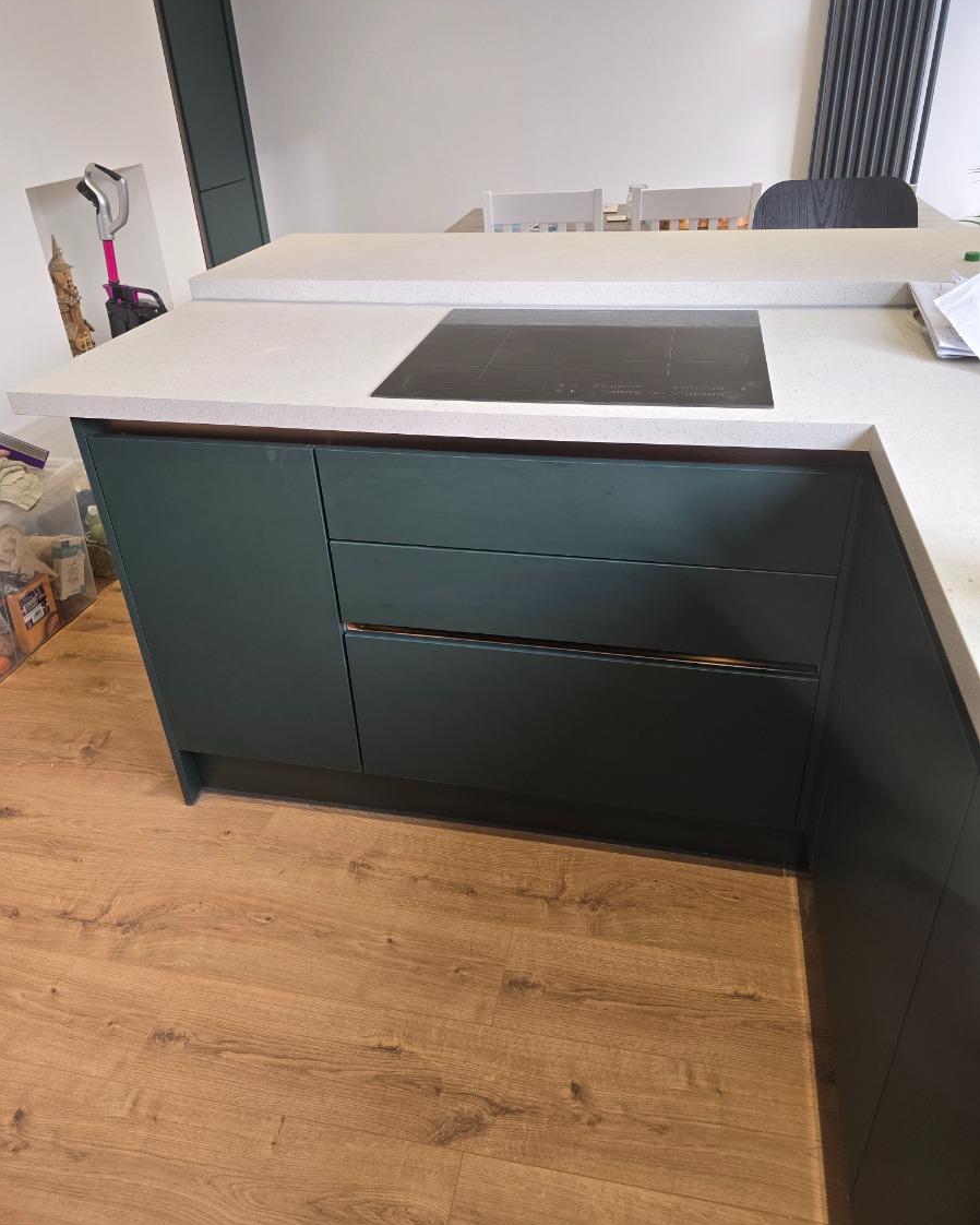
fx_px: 870
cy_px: 573
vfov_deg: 70.2
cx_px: 490
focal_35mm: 24
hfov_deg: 58.8
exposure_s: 1/100
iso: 125
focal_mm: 6.3
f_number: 1.7
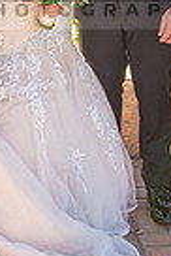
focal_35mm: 134
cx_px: 30
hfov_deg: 10.2
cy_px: -15
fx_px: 952
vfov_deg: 15.0
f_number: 5.6
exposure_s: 1/250
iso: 200
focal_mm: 27
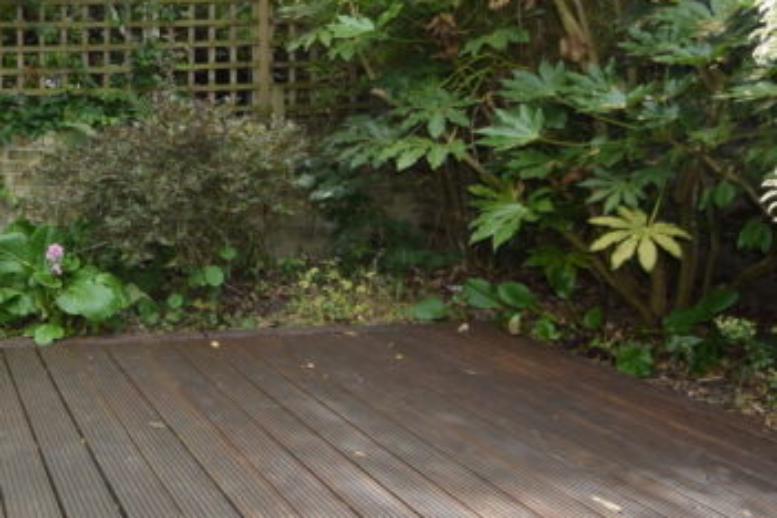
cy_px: 198
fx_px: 885
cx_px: -20
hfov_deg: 40.7
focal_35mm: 41
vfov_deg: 32.5
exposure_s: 1/160
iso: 100
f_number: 6.3
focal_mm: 8
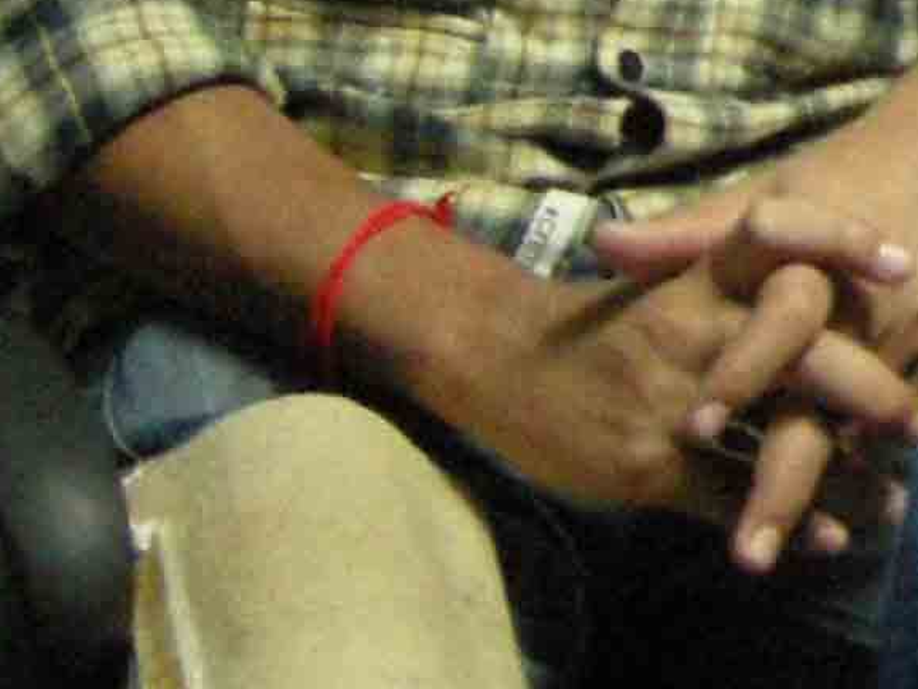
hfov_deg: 7.6
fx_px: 6444
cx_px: 2204
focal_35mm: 243
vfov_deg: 5.9
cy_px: -783
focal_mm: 7.5
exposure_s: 1/8
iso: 495
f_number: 2.7
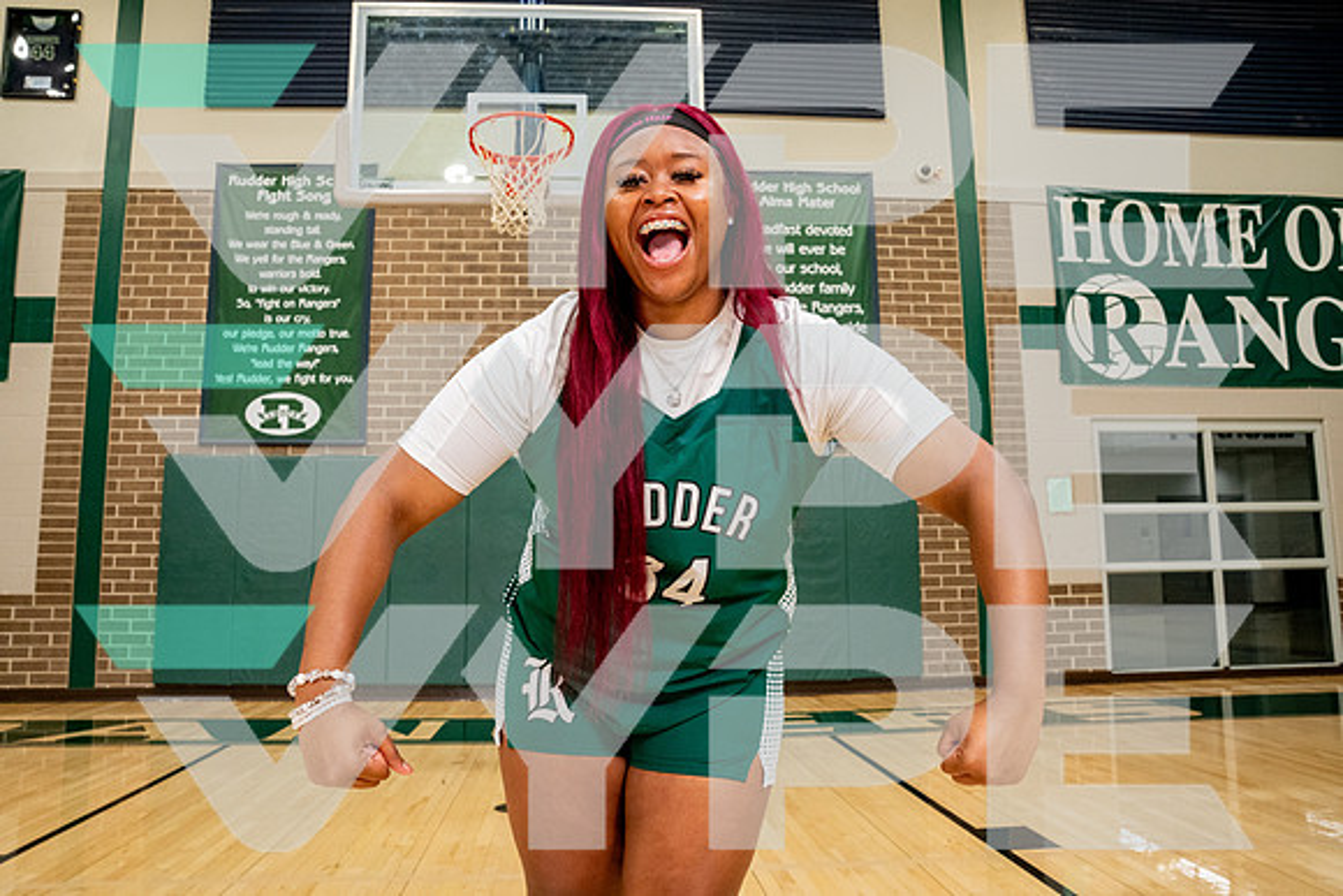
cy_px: 440
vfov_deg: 49.8
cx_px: 659
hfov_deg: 69.6
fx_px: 966
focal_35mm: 26
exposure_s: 1/125
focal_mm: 25
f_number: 7.1
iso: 3200
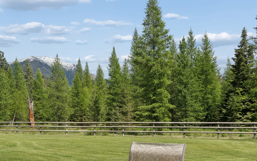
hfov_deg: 39.9
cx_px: 64
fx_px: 343
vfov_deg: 26.0
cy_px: 124
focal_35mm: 49
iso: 100
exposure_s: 1/1000
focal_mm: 20
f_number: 6.3
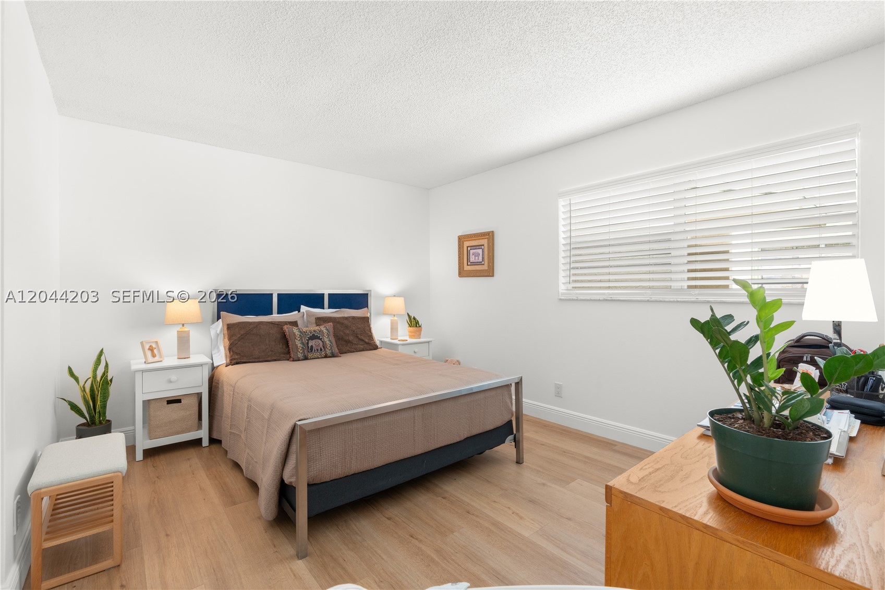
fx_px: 393
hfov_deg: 96.7
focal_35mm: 16
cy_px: 295
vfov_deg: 73.7
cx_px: 442
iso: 500
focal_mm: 16
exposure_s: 1/3
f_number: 11
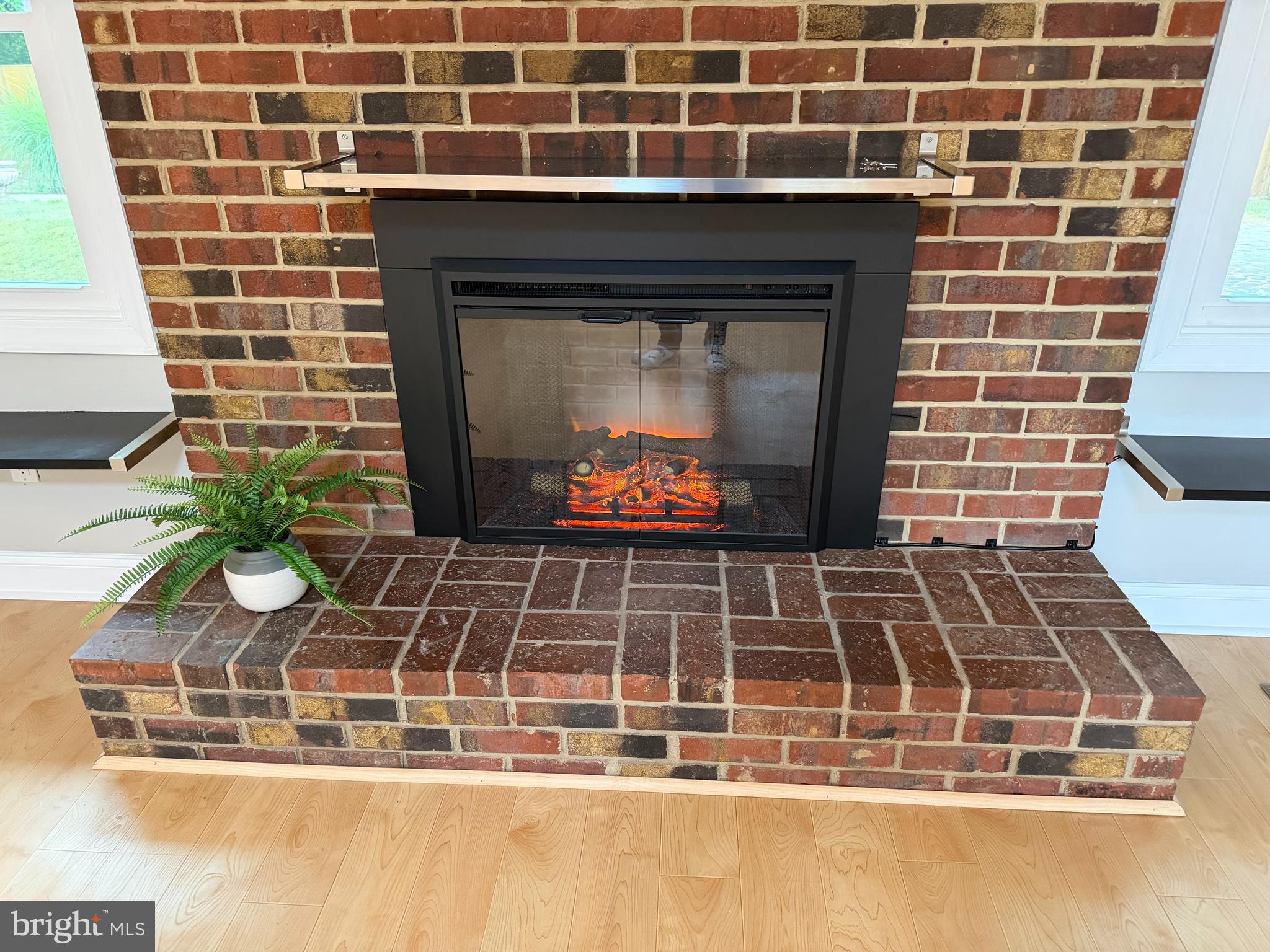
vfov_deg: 56.8
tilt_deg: -24.9
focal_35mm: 24
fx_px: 881
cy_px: 476
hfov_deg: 71.6
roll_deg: +0.3
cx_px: 635
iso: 640
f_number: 1.78
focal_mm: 6.76
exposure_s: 1/60
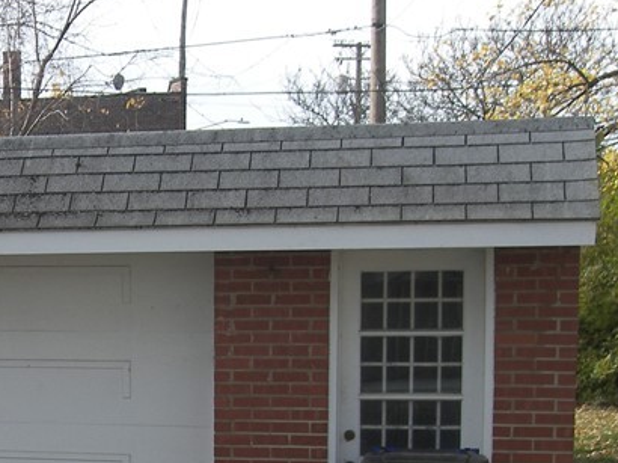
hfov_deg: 23.4
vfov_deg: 18.0
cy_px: 451
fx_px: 1427
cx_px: -6
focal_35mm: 80
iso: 50
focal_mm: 6.8
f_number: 3.2
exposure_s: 1/320
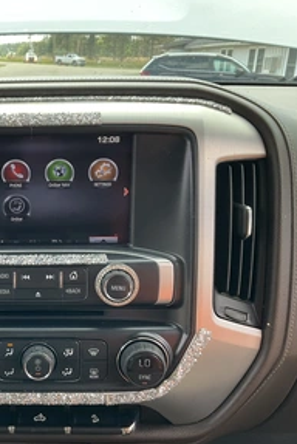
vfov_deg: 46.4
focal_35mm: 42
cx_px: 36
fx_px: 518
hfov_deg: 30.7
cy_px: 223
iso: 20
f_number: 1.8
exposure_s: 1/122
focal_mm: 3
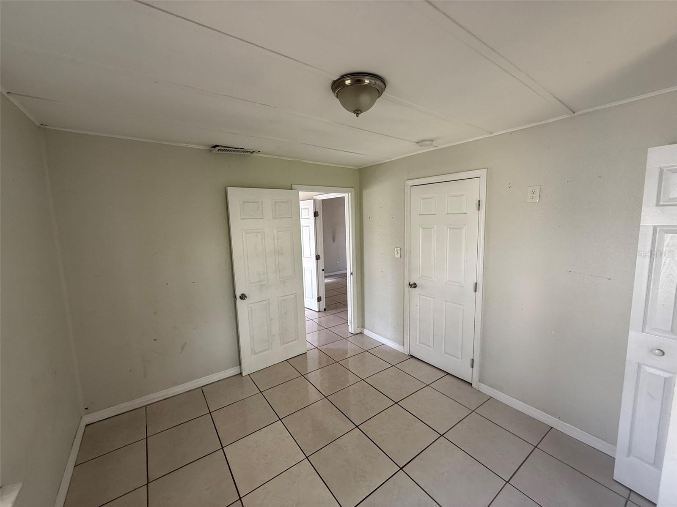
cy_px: 254
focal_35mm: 14
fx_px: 274
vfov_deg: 85.7
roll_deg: +1.2
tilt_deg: -7.0
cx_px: 338
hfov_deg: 102.1
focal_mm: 2.22
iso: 100
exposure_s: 1/99
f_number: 2.2
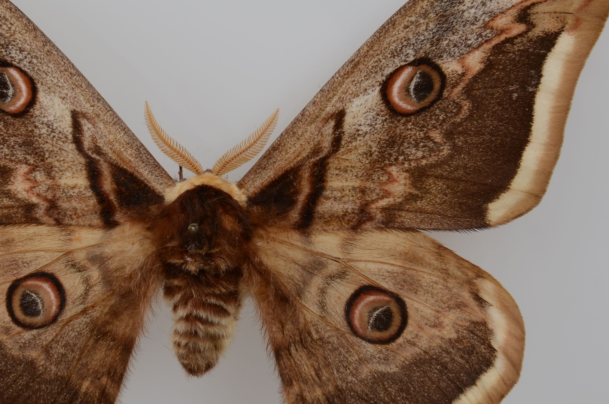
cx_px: 216
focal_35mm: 72
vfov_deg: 18.8
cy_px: 202
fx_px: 1215
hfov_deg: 28.0
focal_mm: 28
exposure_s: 1/60
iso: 100
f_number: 13
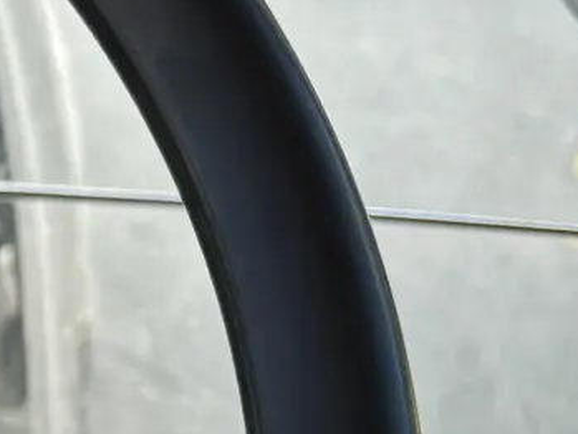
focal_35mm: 143
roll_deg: +1.2
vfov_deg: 10.2
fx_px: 2389
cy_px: 517
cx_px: -669
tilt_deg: -36.7
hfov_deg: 11.9
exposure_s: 1/511
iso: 50
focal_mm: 5.96
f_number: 1.6
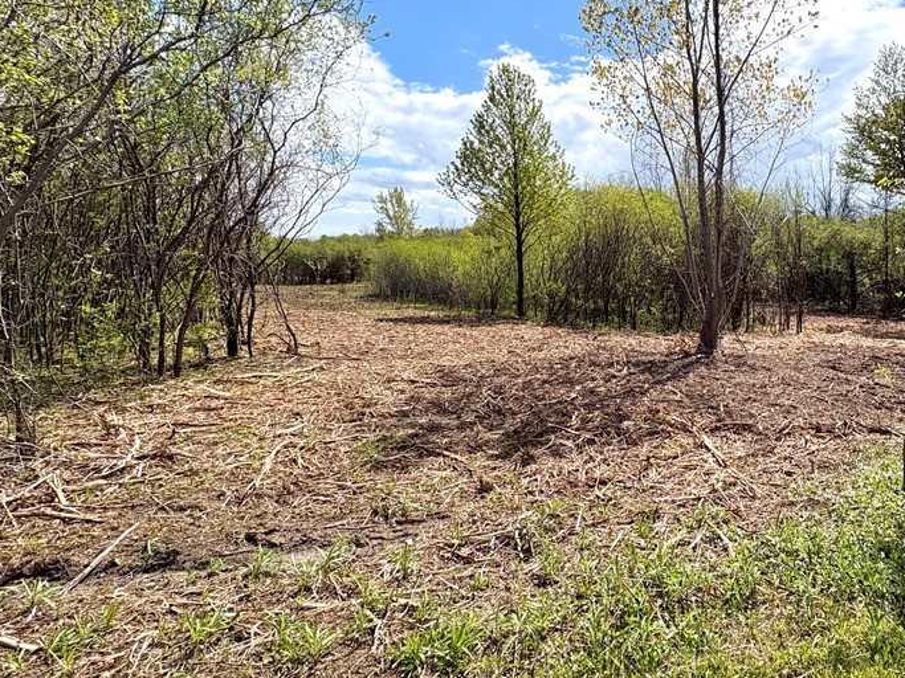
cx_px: 651
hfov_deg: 74.7
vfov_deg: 63.2
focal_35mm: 21
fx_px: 549
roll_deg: +1.9
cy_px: 298
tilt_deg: -5.2
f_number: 2.2
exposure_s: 1/1789
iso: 50
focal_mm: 2.22
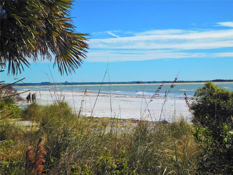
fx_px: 417
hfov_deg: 31.2
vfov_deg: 23.7
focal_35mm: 62
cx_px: 116
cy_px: 88
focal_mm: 11.1
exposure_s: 1/640
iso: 125
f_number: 8.8
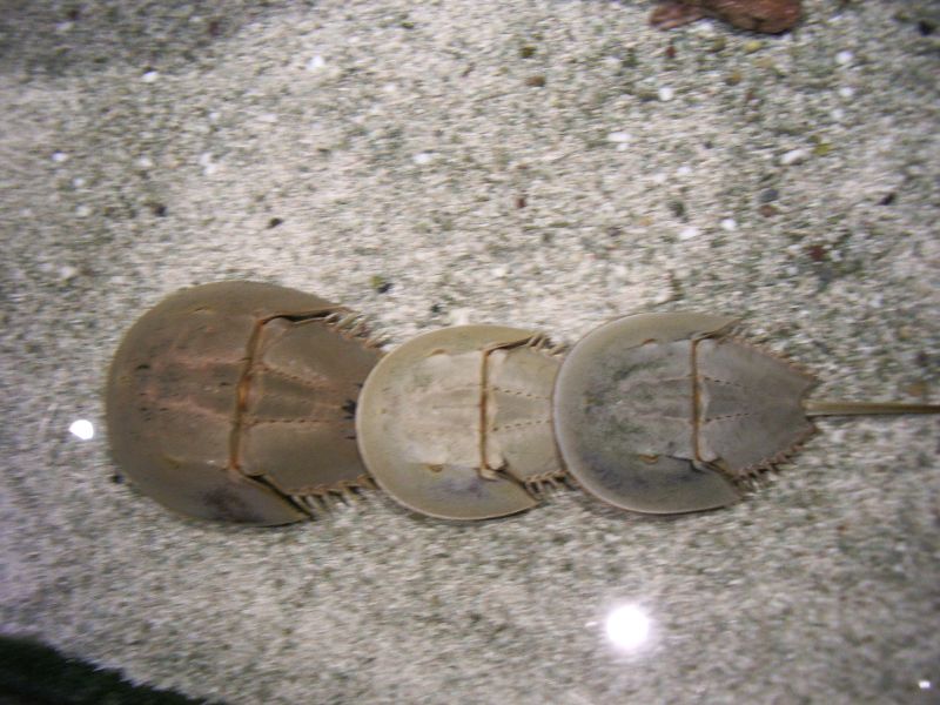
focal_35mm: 35
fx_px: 950
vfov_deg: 40.7
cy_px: 352
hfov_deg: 52.6
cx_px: 470
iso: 200
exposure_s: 1/15
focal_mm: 5.8
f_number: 2.6
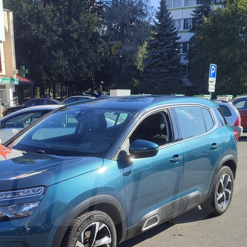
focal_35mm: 44
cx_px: 108
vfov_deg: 37.2
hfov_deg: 38.3
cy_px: 191
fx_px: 355
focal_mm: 5.89
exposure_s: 1/660
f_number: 1.89
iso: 50
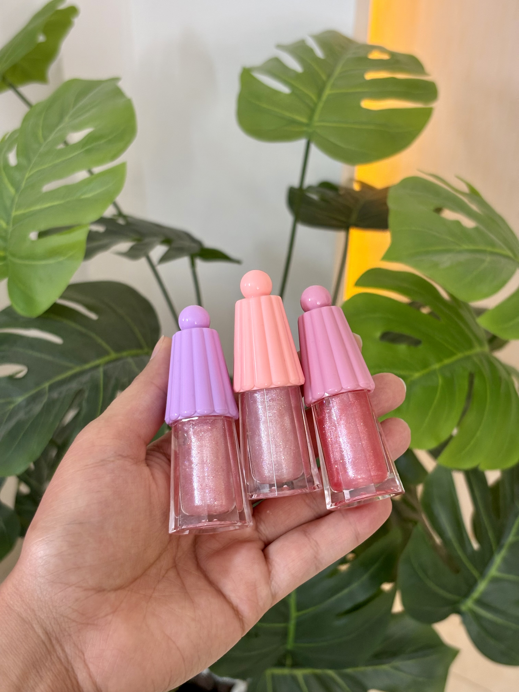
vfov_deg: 36.8
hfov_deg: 28.0
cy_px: 346
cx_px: 260
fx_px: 1040
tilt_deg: -40.5
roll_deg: -0.6
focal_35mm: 52
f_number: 1.6
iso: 100
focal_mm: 5.96
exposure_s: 1/50
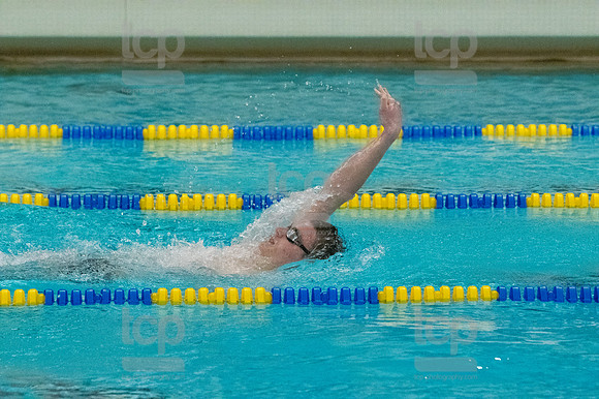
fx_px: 4357
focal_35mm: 262
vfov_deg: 5.2
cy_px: 200
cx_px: 300
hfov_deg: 7.9
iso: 10000
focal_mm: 175
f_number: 5
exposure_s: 1/1250
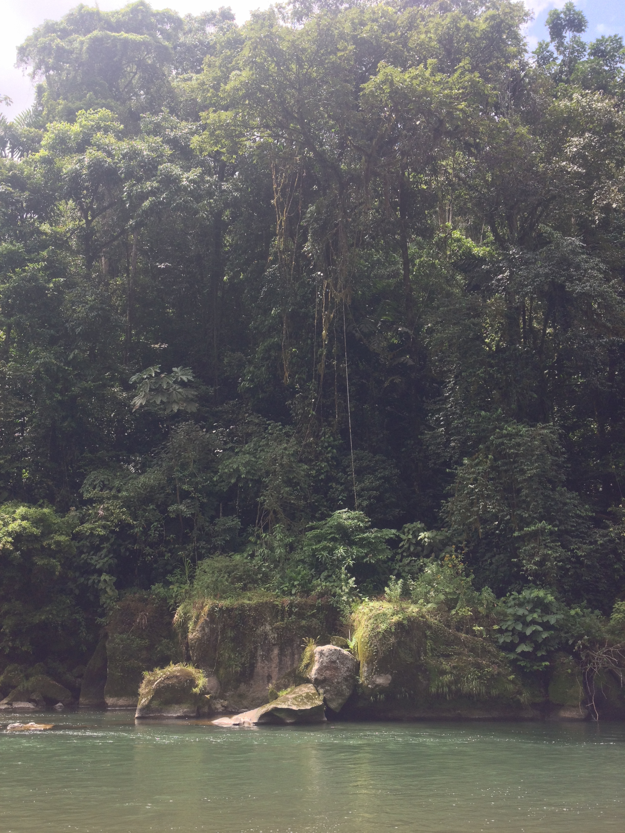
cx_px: 312
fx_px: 843
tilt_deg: +15.0
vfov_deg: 52.6
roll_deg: +0.2
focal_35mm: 35
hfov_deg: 40.7
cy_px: 416
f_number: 2.4
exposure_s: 1/330
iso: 50
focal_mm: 4.28
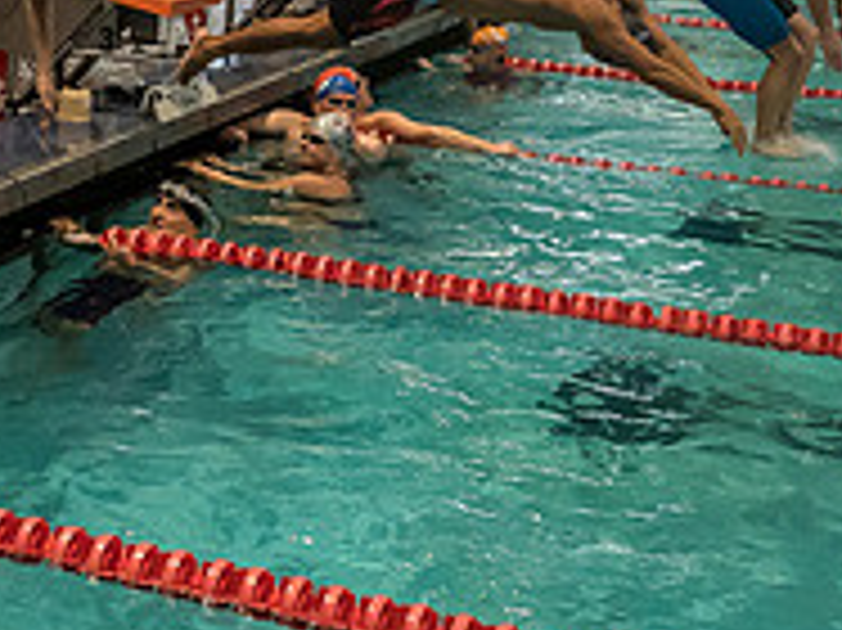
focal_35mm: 87
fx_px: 2115
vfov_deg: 16.5
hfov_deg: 20.8
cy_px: -52
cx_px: -207
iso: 3200
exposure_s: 1/1000
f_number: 2.8
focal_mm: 14
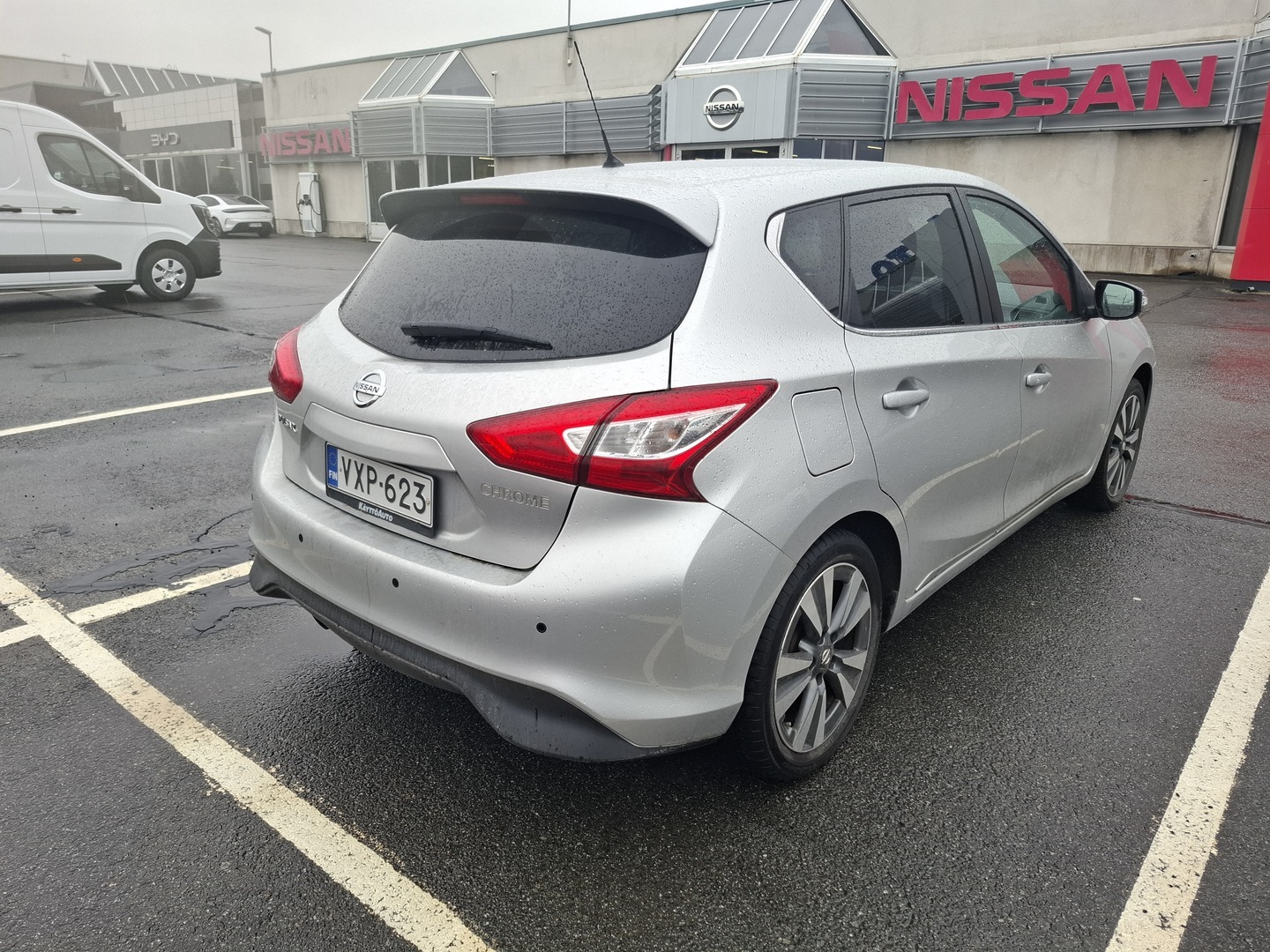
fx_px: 844
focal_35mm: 23
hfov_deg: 73.9
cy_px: 476
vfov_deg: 58.9
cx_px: 635
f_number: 1.8
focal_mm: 5.54
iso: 50
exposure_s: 1/433
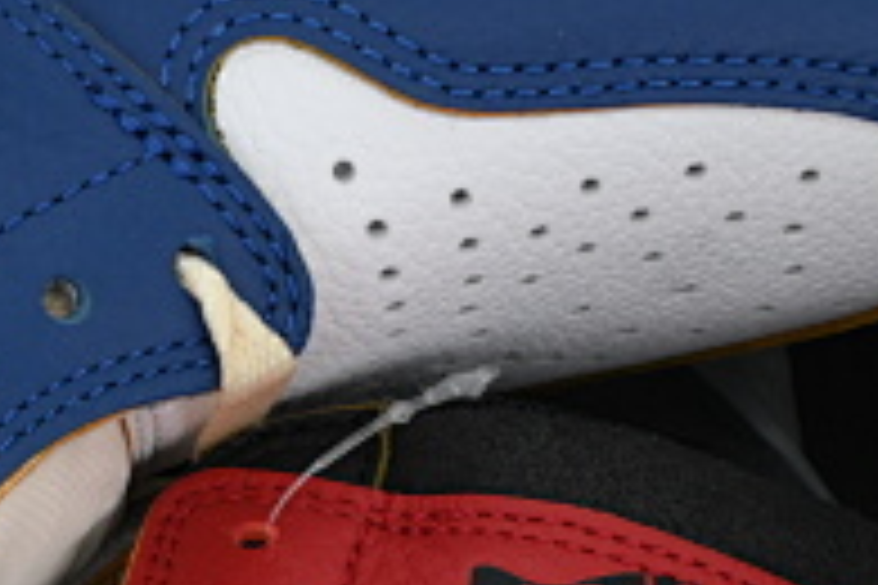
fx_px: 3050
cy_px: 898
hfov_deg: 15.7
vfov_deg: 10.6
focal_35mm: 125
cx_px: -207
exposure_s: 1/100
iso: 400
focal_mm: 30.5
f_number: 10
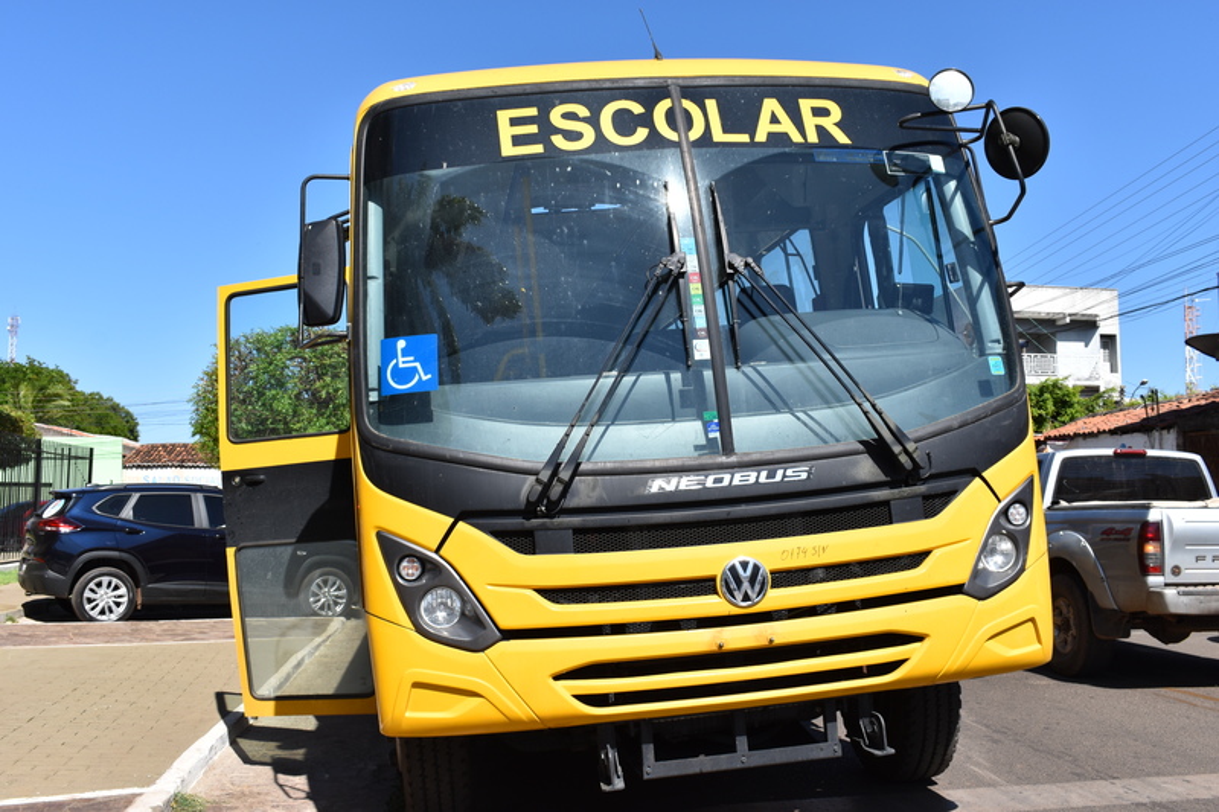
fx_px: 1168
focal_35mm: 34
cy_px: 406
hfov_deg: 55.1
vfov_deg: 38.3
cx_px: 610
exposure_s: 1/400
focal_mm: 23
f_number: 10
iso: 200
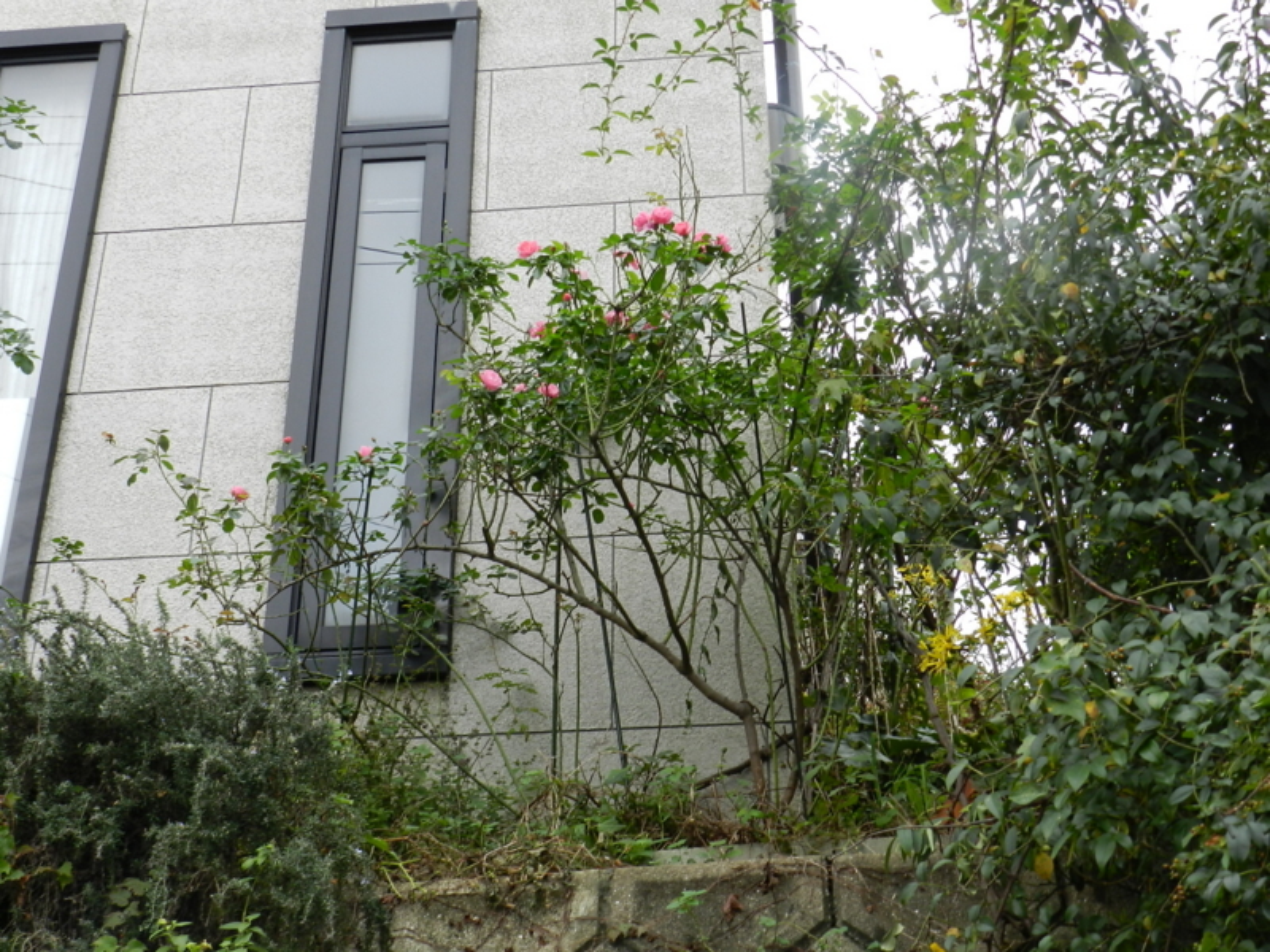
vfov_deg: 27.5
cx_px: 635
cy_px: 476
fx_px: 1944
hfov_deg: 36.2
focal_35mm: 53
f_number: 5
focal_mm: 9.4
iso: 160
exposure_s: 1/100
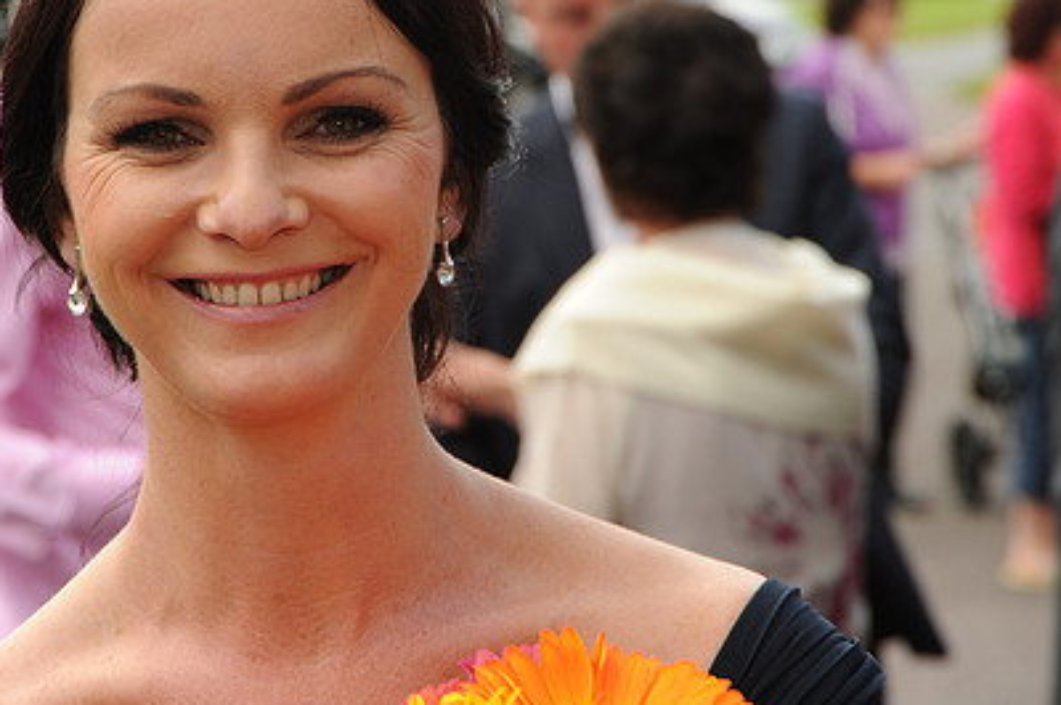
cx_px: 361
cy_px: 249
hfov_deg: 11.8
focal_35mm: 174
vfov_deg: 7.9
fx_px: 5124
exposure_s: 1/250
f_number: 9
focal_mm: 120
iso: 400
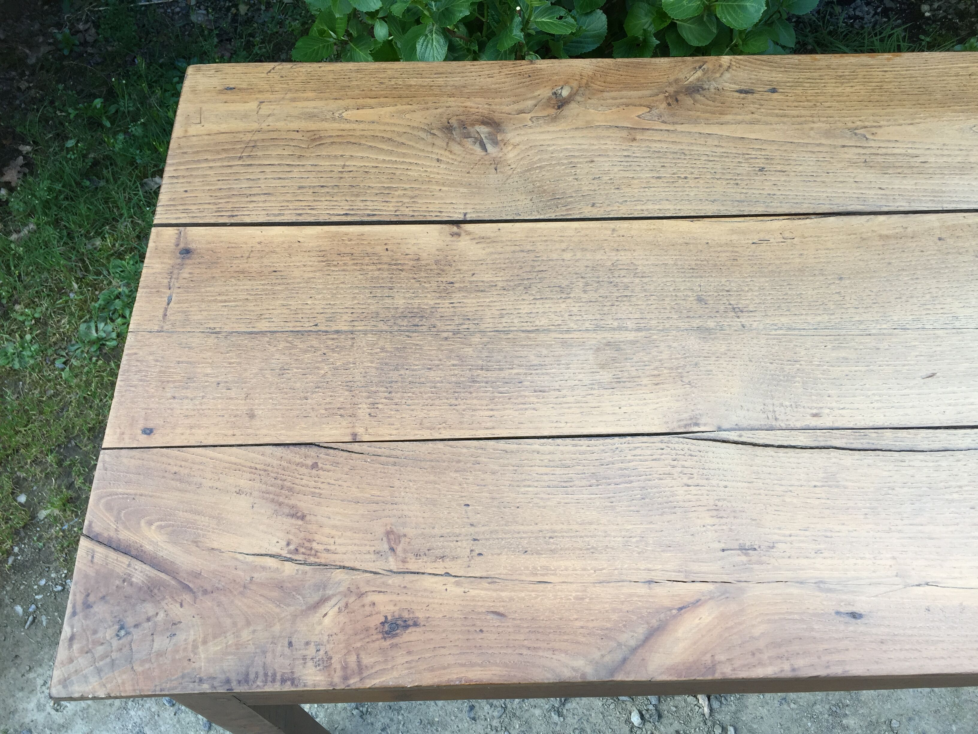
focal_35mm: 29
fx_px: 819
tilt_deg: -59.3
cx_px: 489
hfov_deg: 61.7
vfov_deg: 48.2
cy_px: 367
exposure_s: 1/189
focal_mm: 4.15
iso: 32
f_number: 2.2
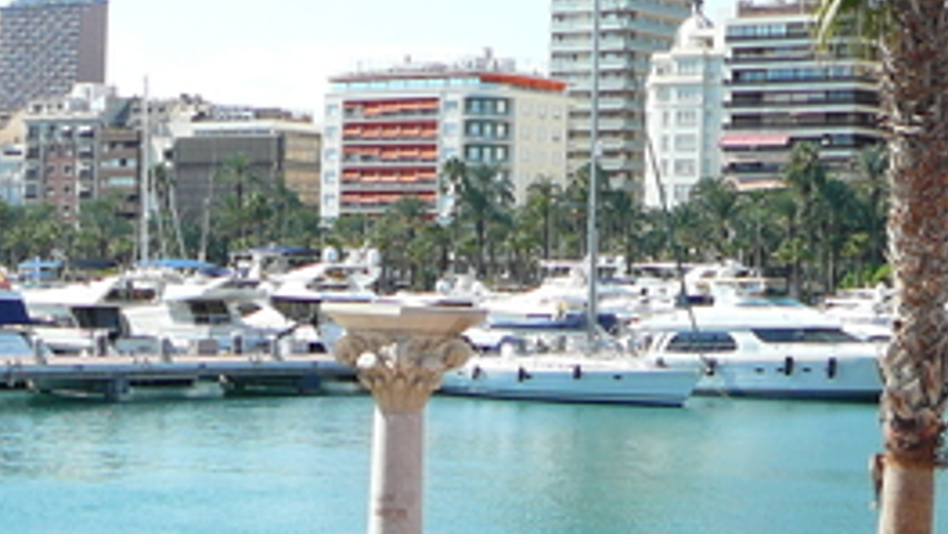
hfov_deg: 24.4
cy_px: 238
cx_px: 588
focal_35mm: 87
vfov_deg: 13.9
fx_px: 2187
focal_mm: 5.2
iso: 80
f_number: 2.8
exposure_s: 1/1000
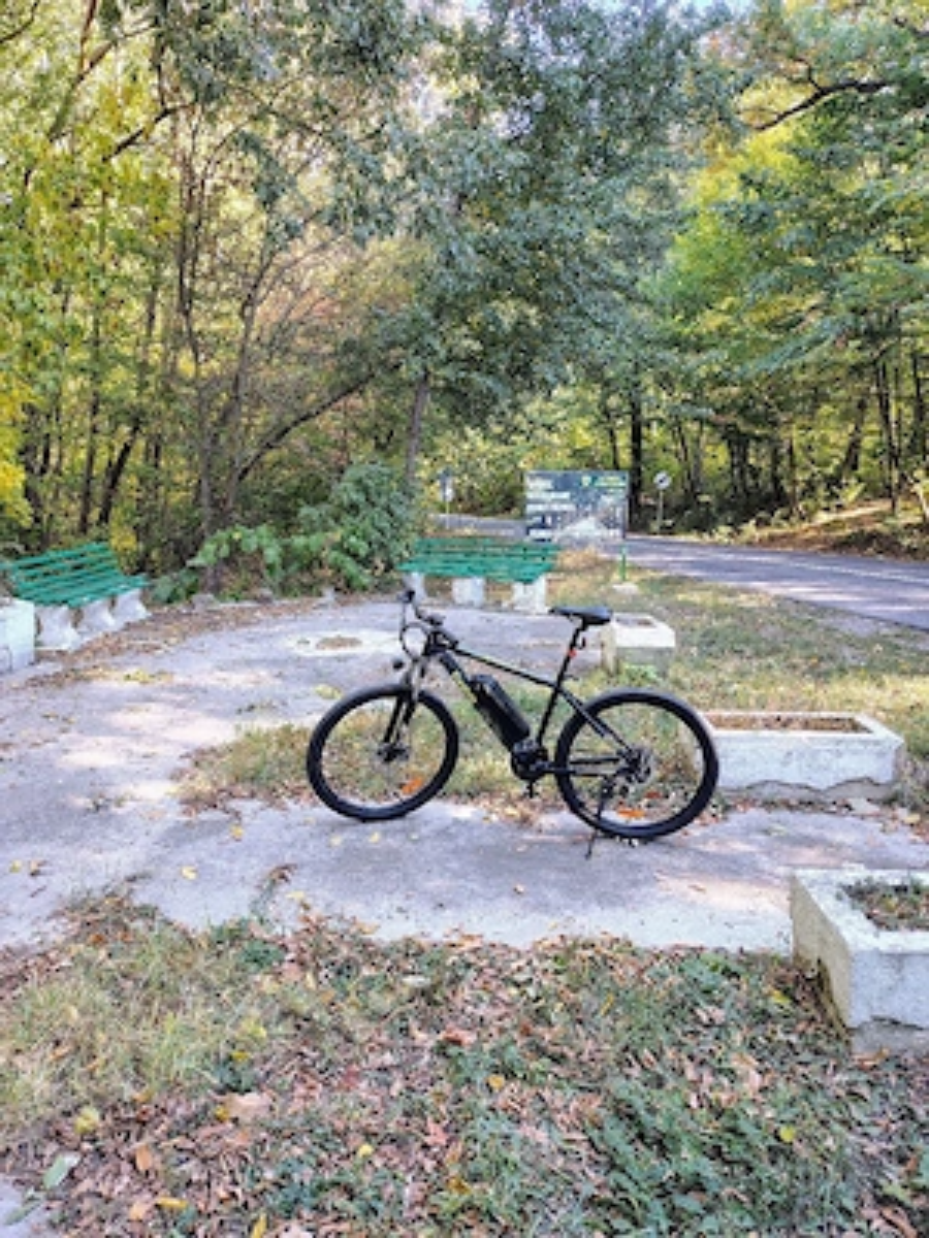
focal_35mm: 24
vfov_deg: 71.6
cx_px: 464
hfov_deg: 56.8
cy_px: 619
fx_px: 859
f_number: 1.8
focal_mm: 5.56
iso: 262
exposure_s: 1/100
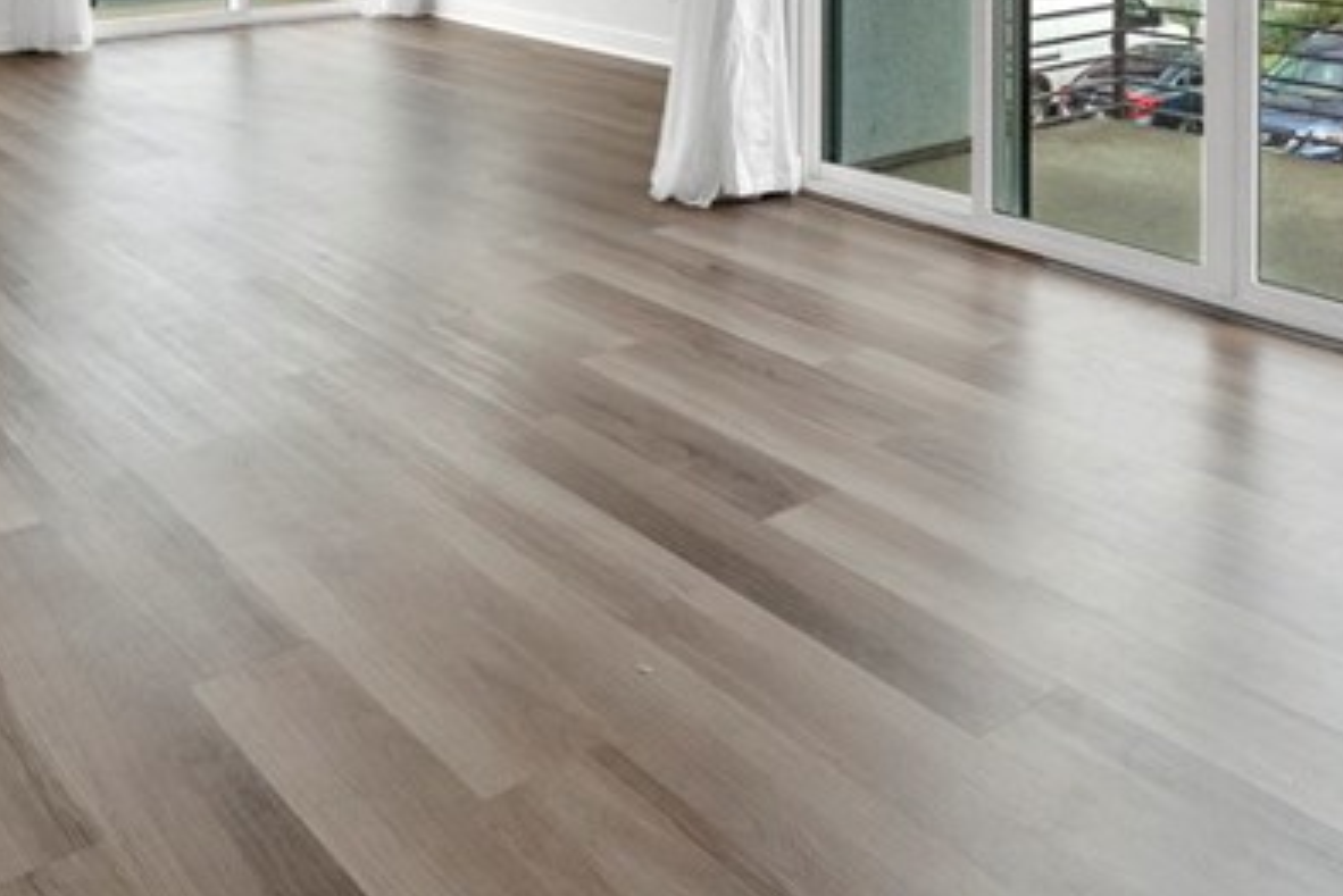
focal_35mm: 39
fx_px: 1455
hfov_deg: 49.3
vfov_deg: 28.9
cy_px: -223
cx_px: 798
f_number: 5.6
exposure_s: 1/200
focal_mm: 10
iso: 800
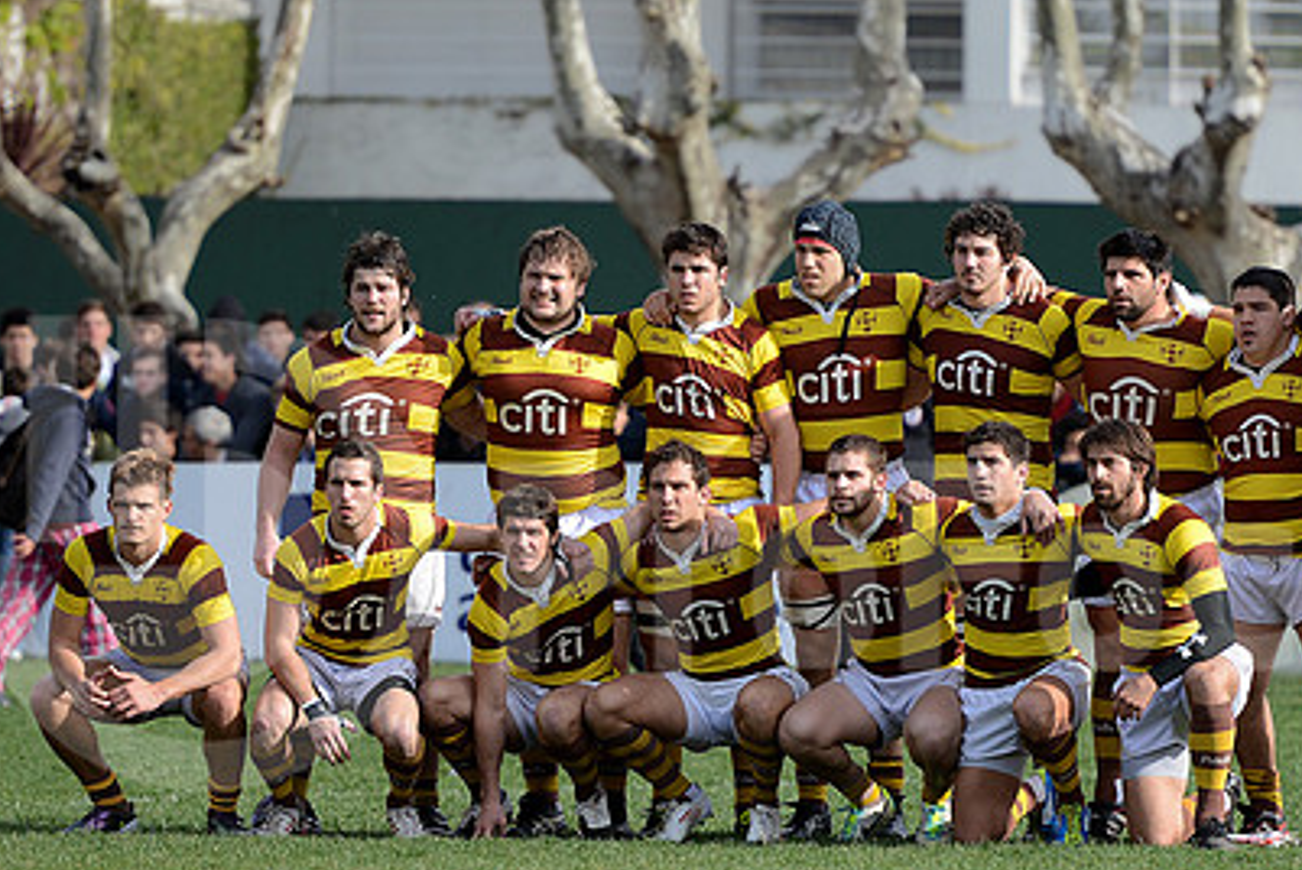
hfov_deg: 7.3
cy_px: 560
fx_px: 10206
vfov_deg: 4.9
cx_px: 760
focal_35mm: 282
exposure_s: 1/1000
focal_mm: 195
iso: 250
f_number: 2.8
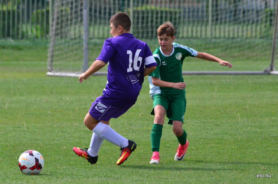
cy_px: 92
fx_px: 3468
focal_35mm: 450
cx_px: 139
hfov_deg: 4.6
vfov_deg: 3.0
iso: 2500
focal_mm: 300
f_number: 8
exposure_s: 1/4000
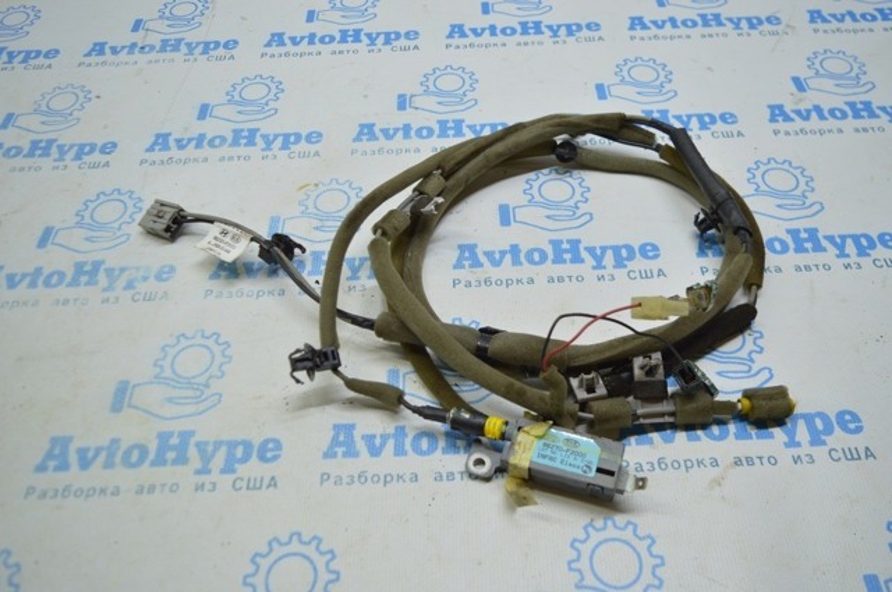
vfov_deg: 43.5
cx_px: 446
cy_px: 296
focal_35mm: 30
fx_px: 742
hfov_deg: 62.0
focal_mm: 20
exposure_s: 1/100
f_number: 3.8
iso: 400
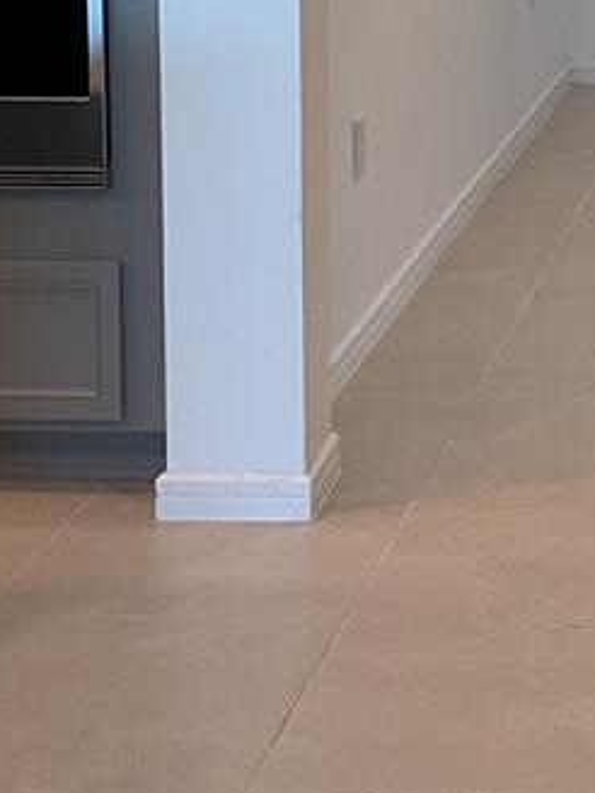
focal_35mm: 106
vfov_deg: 17.8
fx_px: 2429
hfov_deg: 13.4
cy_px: -102
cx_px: 791
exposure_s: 1/60
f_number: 1.8
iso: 40
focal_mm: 3
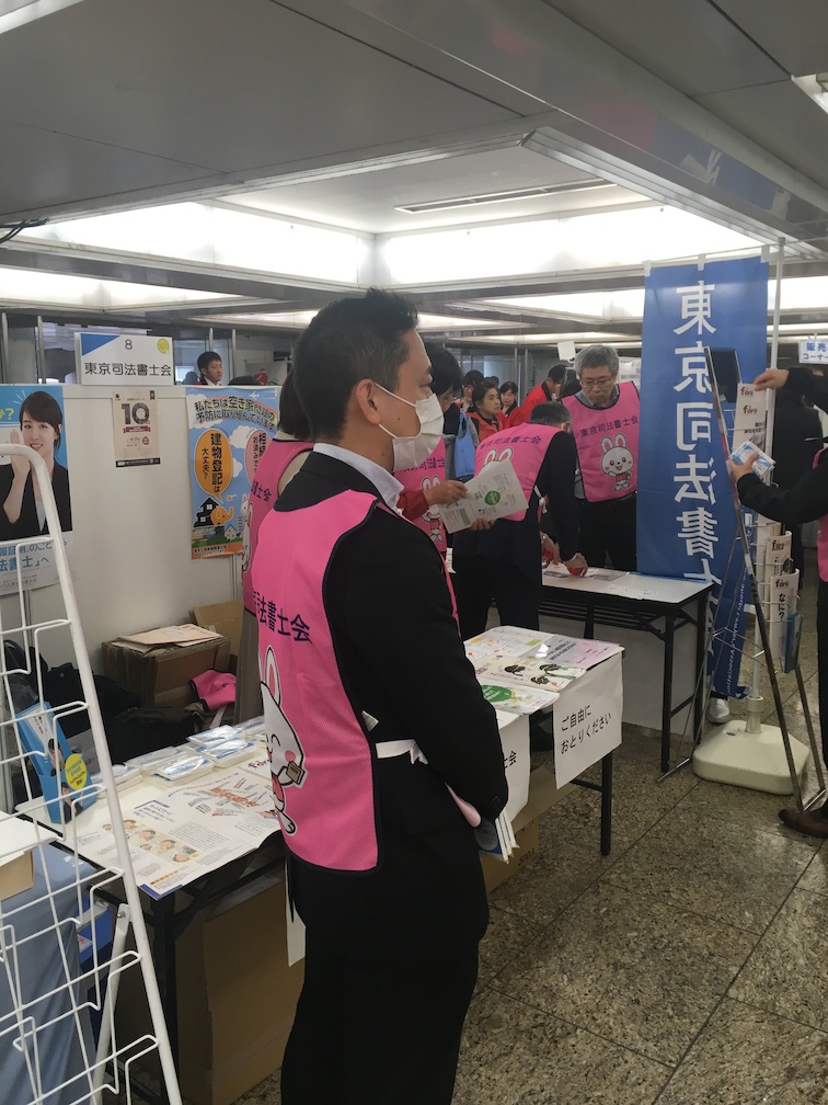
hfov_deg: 48.2
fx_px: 925
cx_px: 414
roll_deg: -0.5
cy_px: 552
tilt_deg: -11.4
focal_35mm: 29
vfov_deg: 61.7
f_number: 2.2
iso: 25
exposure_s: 1/40
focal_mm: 4.15
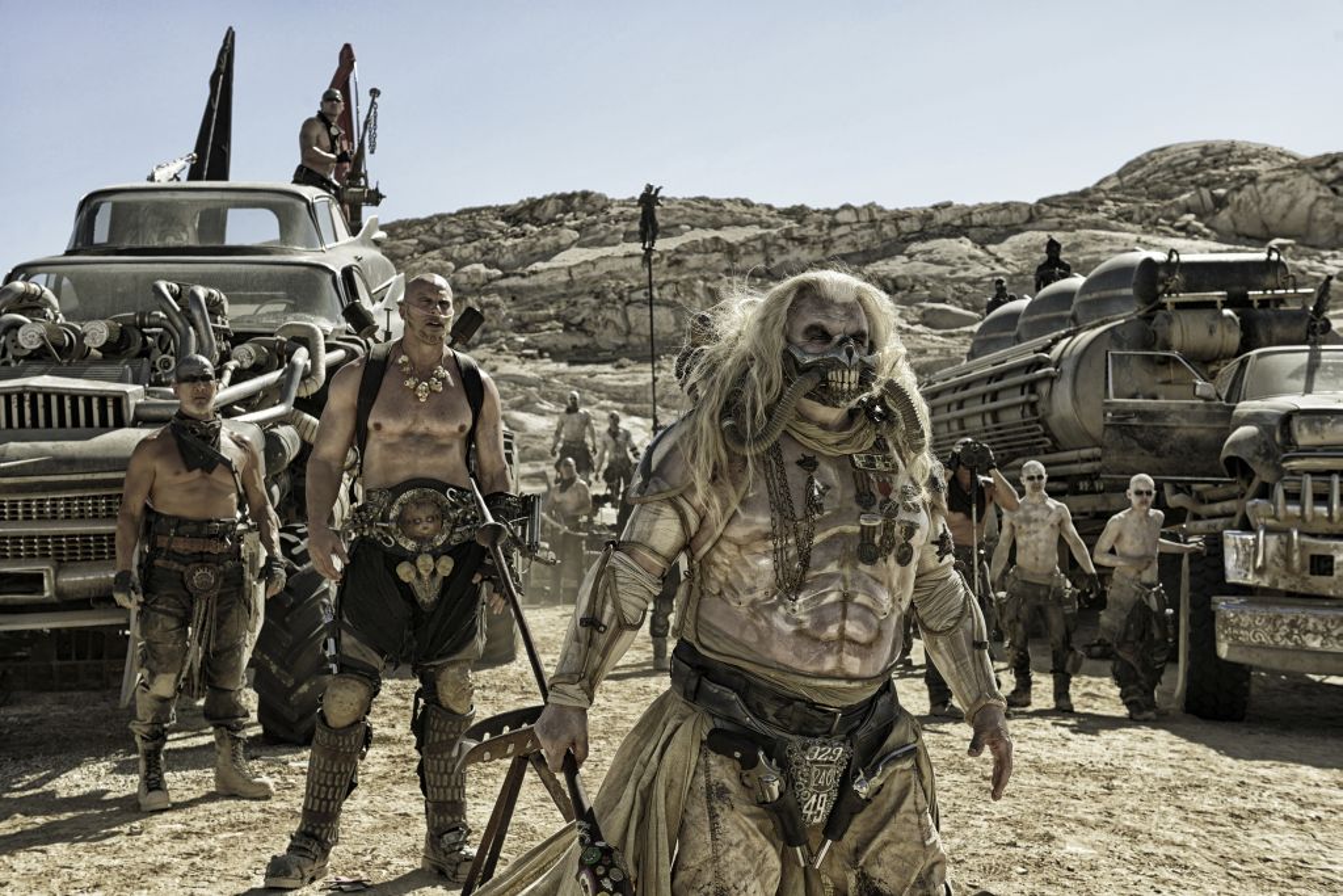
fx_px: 1791
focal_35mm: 48
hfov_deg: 41.1
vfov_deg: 28.1
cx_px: 672
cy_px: 448
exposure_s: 1/500
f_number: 8
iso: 200
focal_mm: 48
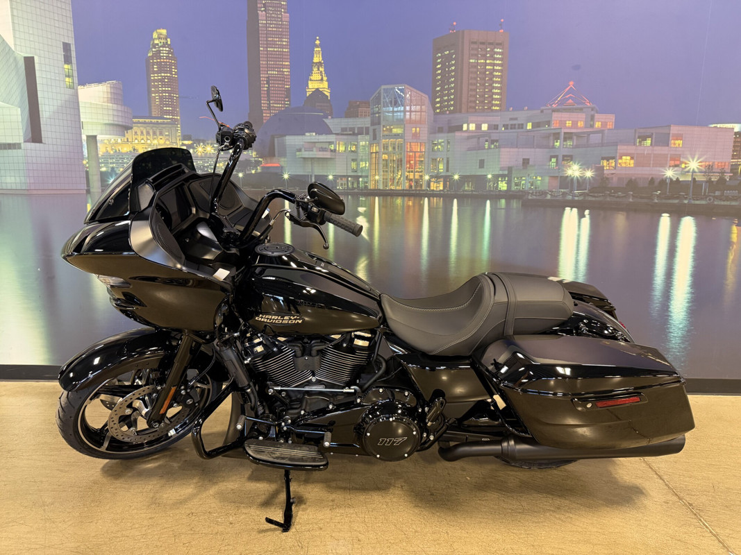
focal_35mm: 24
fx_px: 514
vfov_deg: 56.8
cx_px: 370
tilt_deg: -9.4
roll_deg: -0.7
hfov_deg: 71.6
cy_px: 278
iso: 400
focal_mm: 6.76
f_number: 1.78
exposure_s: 1/60
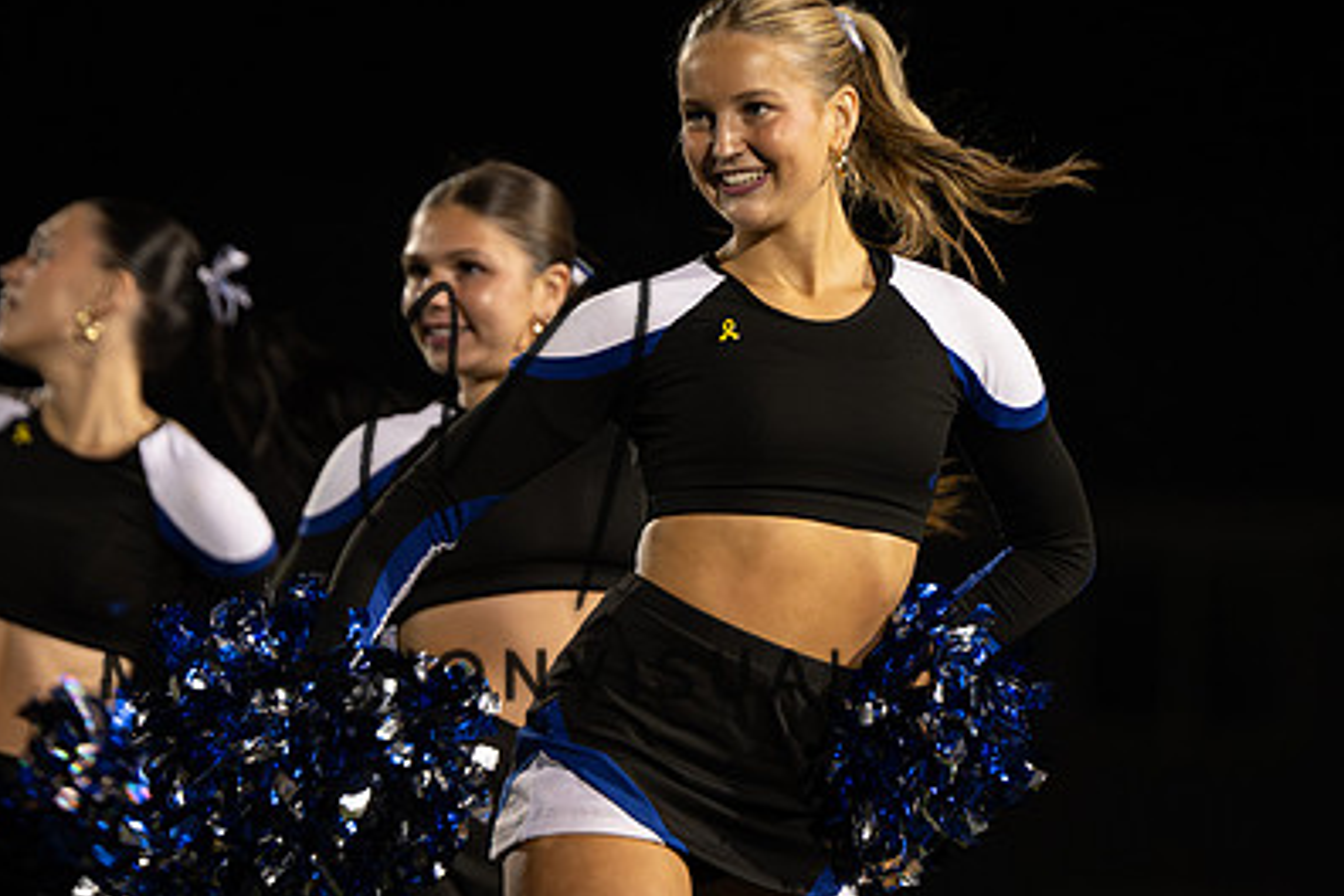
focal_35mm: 467
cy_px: 400
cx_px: 695
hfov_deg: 4.4
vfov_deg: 2.9
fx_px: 17433
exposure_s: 1/640
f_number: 2.8
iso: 2500
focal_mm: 200
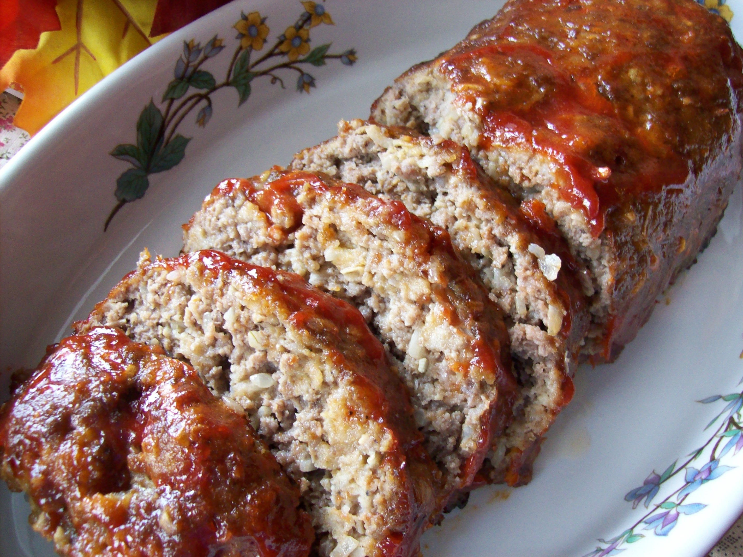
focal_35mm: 36
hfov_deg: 51.4
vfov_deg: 39.6
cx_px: 372
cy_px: 278
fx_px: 772
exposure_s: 1/8
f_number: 2.7
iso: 176
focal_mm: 6
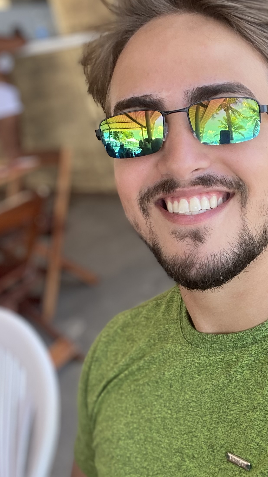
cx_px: 237
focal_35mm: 46
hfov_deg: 25.2
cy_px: 220
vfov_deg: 44.5
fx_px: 581
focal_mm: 2.71
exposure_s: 1/122
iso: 32
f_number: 2.2
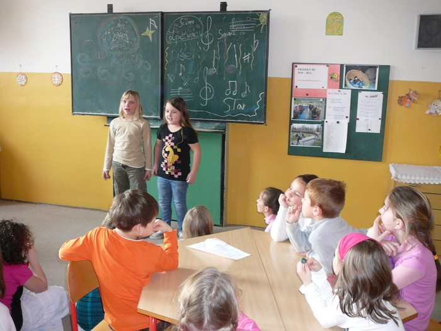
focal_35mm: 35
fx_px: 446
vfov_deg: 40.7
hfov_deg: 52.6
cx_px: 220
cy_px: 166
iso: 160
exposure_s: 1/30
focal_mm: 5.2
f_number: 2.8
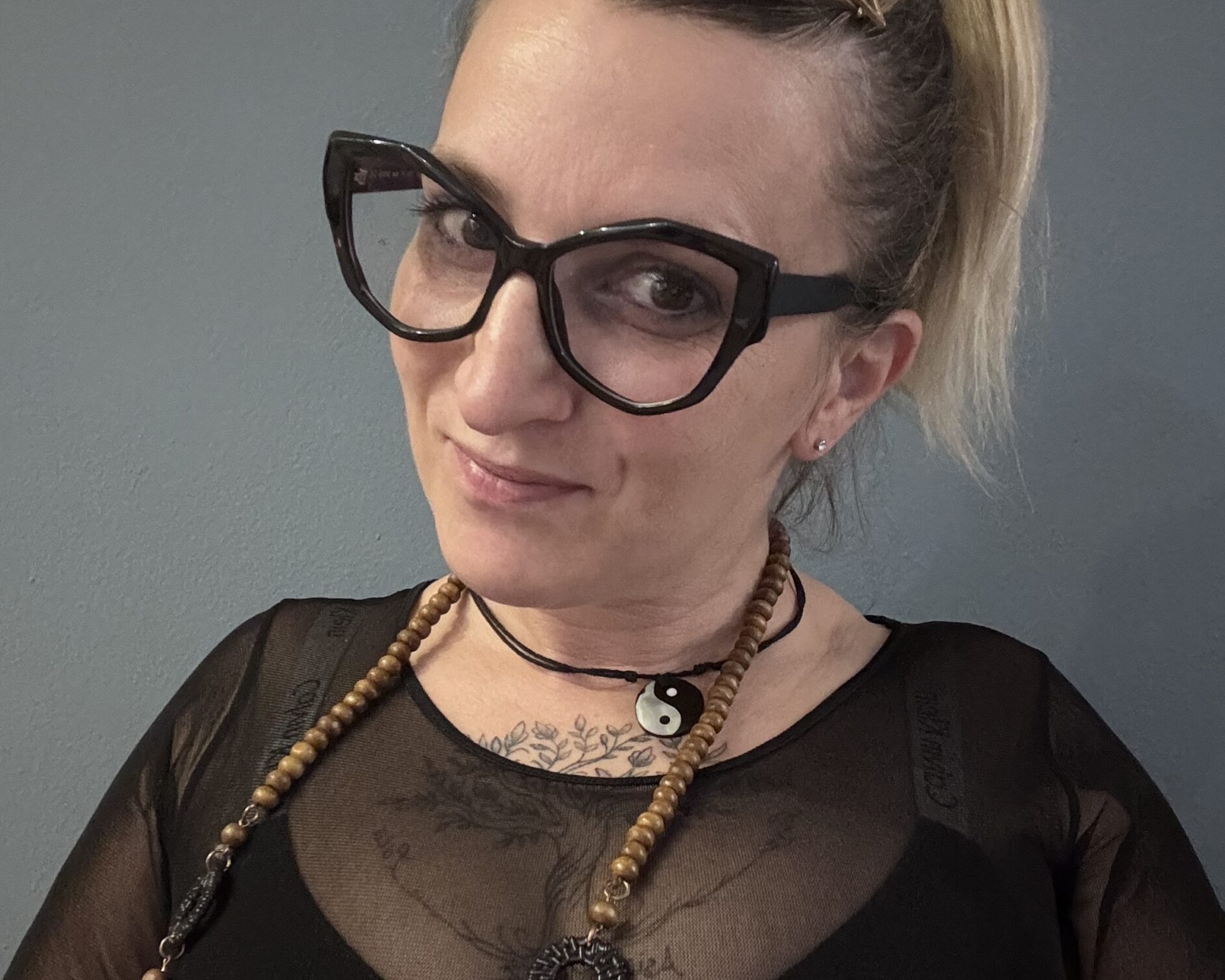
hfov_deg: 45.8
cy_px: 620
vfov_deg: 37.1
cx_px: 616
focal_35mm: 40
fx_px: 1450
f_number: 1.9
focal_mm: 2.69
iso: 640
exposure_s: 1/15
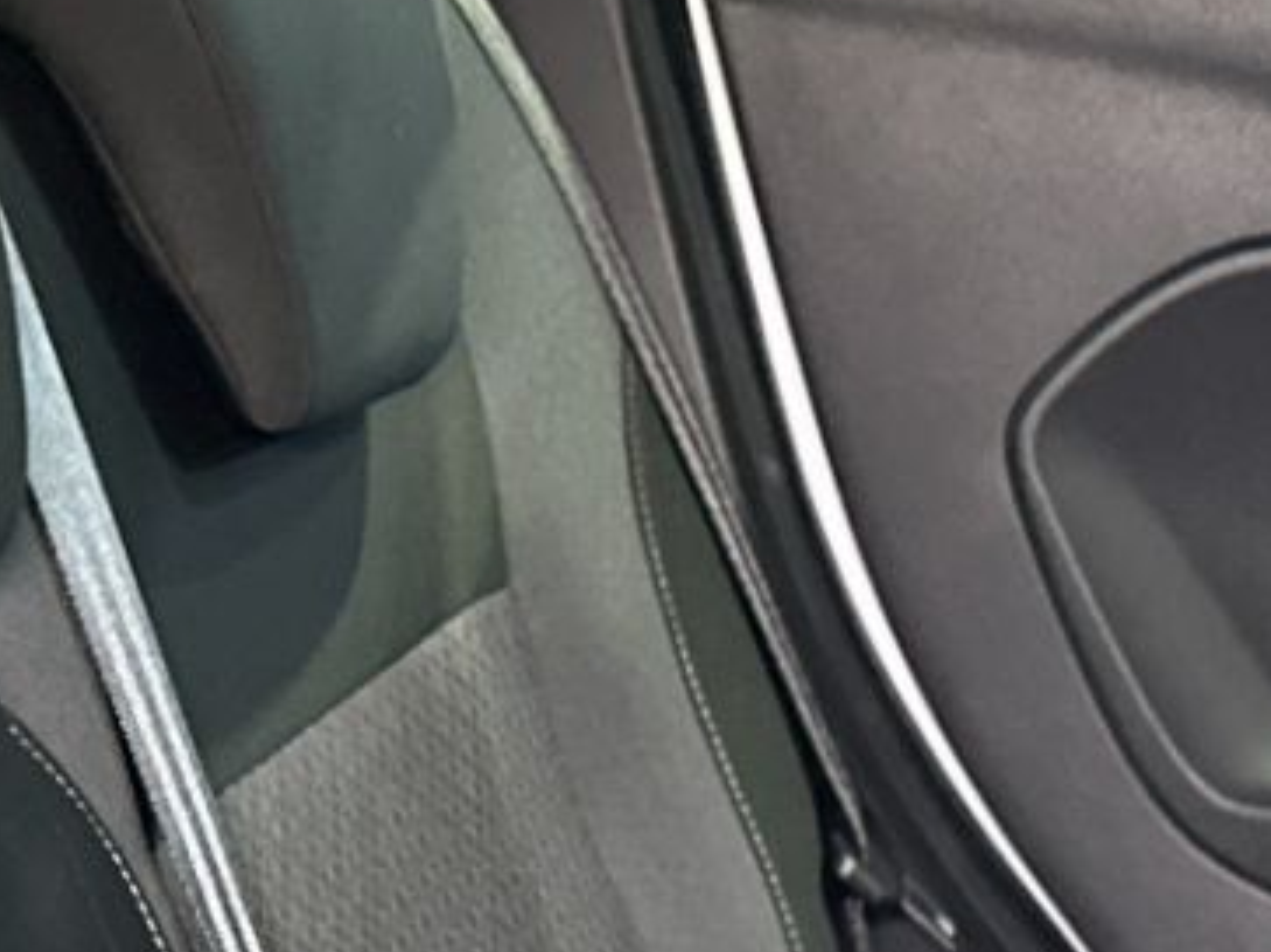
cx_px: 196
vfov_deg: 10.4
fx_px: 4662
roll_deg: +0.9
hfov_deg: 15.4
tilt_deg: -29.7
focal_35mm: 127
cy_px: 2128
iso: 800
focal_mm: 6.86
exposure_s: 1/30
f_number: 1.78
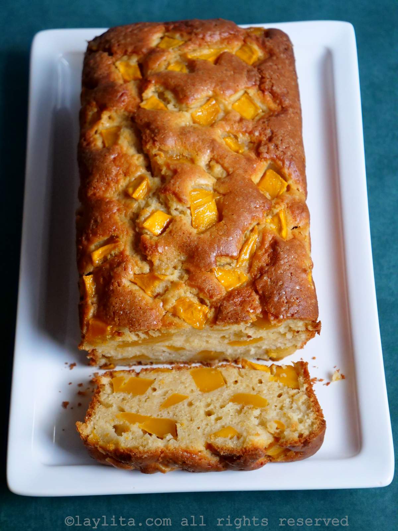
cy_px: 266
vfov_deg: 24.4
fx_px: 1226
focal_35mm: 80
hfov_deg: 18.4
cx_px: 199
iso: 3200
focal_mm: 40
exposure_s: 1/100
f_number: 3.9
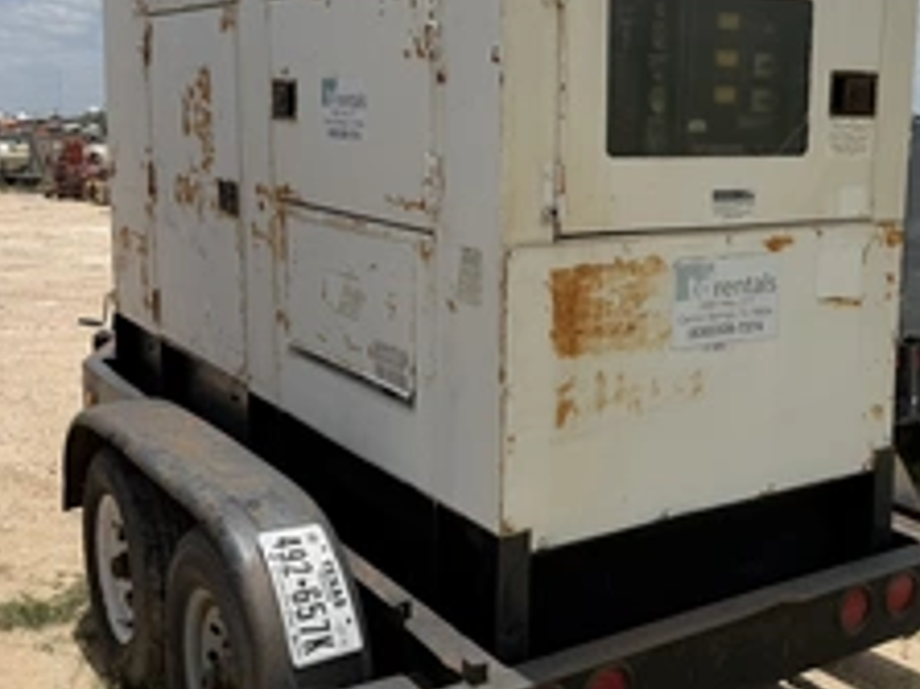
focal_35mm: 43
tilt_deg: -5.6
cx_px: 615
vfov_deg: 33.4
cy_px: 268
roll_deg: -1.7
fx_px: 1142
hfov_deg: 43.3
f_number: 1.78
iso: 80
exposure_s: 1/8130
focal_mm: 6.76
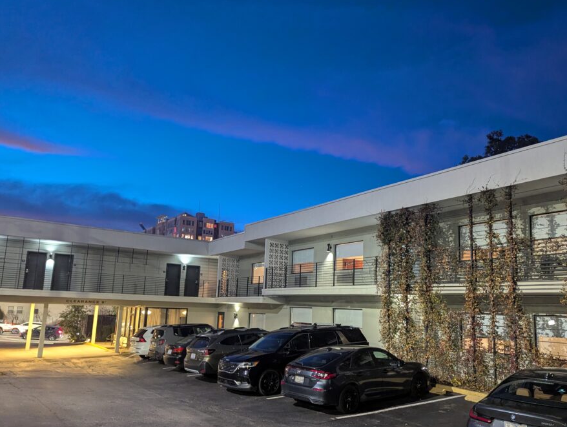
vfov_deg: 49.7
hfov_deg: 63.4
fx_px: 459
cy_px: 241
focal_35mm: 28
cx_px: 288
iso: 1322
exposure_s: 1/30
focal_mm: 6.81
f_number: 1.85
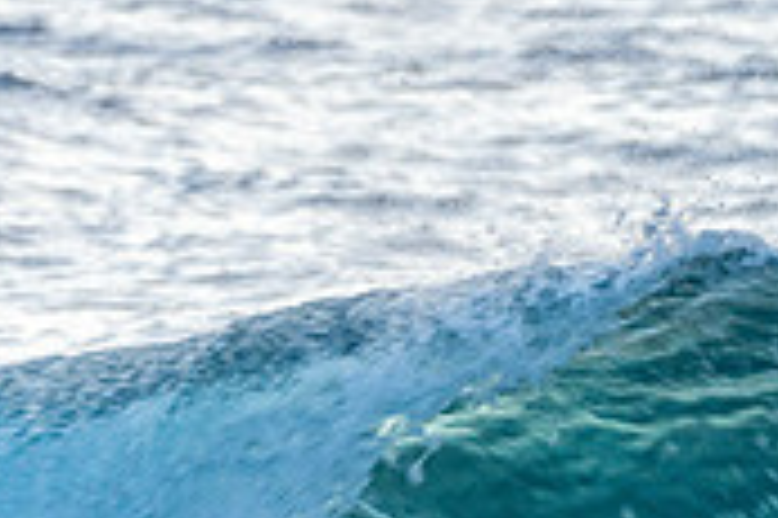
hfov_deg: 0.9
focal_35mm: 2414
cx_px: 630
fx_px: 52119
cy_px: 741
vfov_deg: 0.6
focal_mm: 480
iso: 160
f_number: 5.6
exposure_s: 1/100
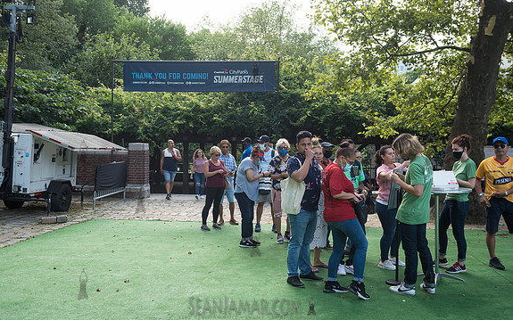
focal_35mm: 36
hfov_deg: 54.0
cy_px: 155
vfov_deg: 35.3
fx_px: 503
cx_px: 255
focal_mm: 35
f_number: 4.5
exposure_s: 1/250
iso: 250
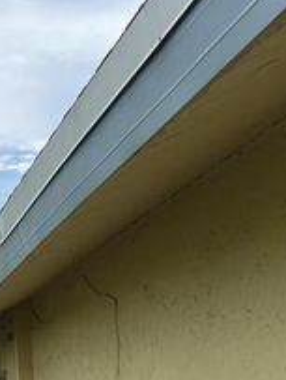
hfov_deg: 13.6
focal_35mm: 109
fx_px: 1197
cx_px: 60
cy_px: 581
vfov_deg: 16.3
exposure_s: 1/3279
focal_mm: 5.96
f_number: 1.6
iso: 64
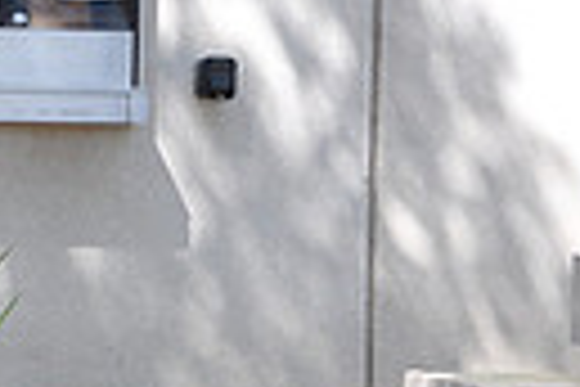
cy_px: 133
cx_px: -571
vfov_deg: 5.8
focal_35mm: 235
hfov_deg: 8.3
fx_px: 3790
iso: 200
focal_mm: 35
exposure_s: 1/80
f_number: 9
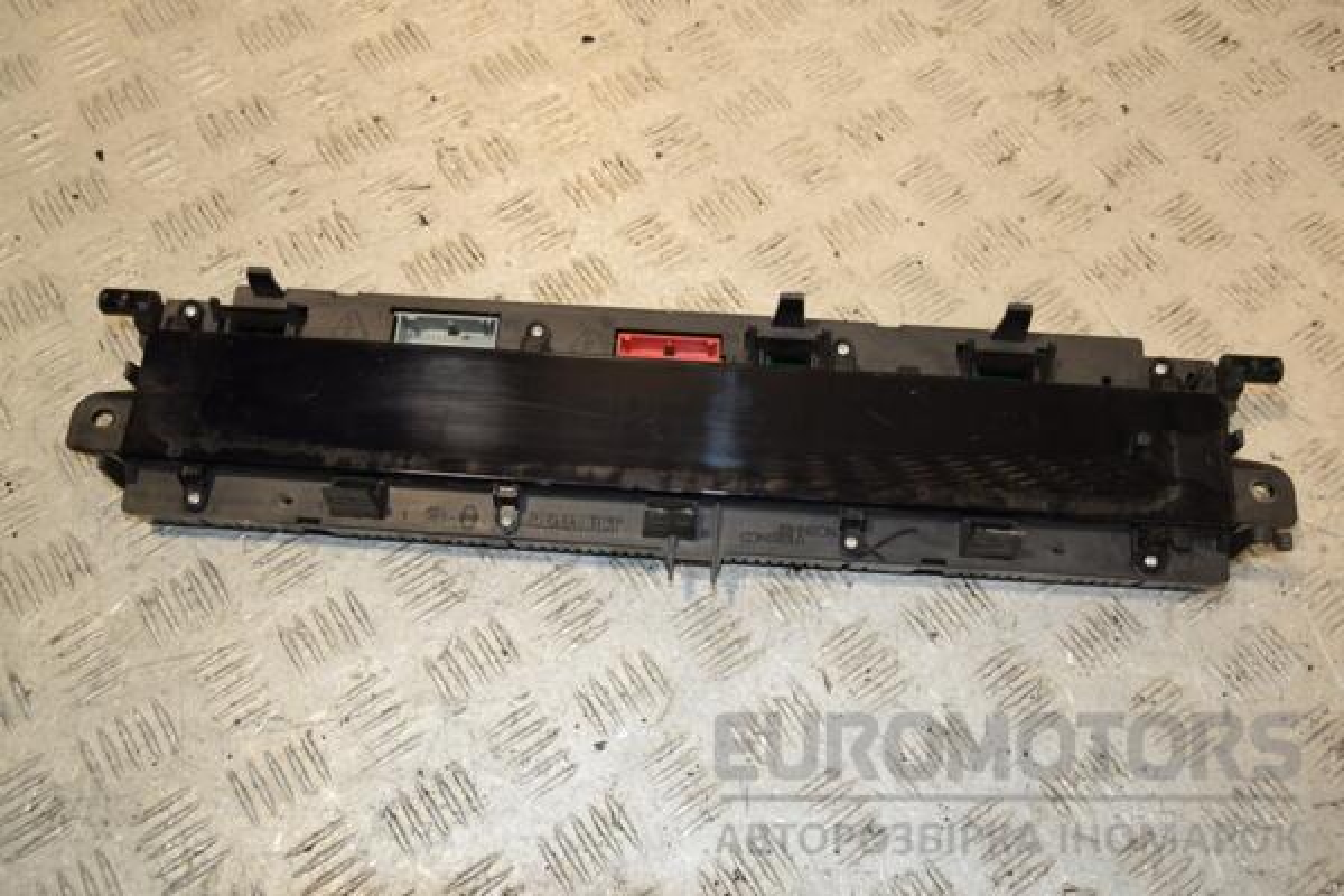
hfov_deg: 53.1
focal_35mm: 36
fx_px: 1344
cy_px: 448
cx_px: 672
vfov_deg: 36.9
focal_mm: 24
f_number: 8
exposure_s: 1/200
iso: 800
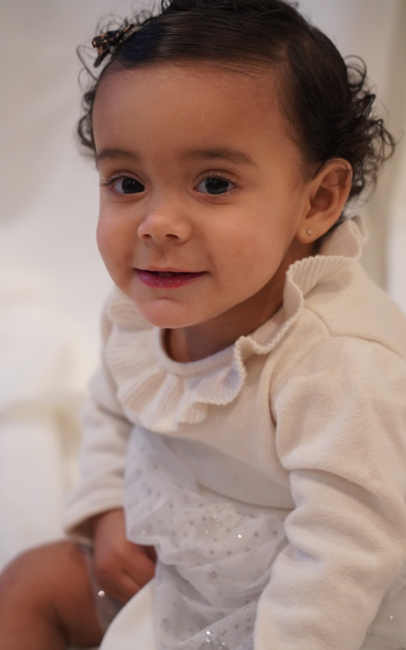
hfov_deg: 13.0
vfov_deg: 20.6
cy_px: 323
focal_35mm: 101
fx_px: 1788
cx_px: 212
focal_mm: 98
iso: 8000
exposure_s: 1/160
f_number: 4
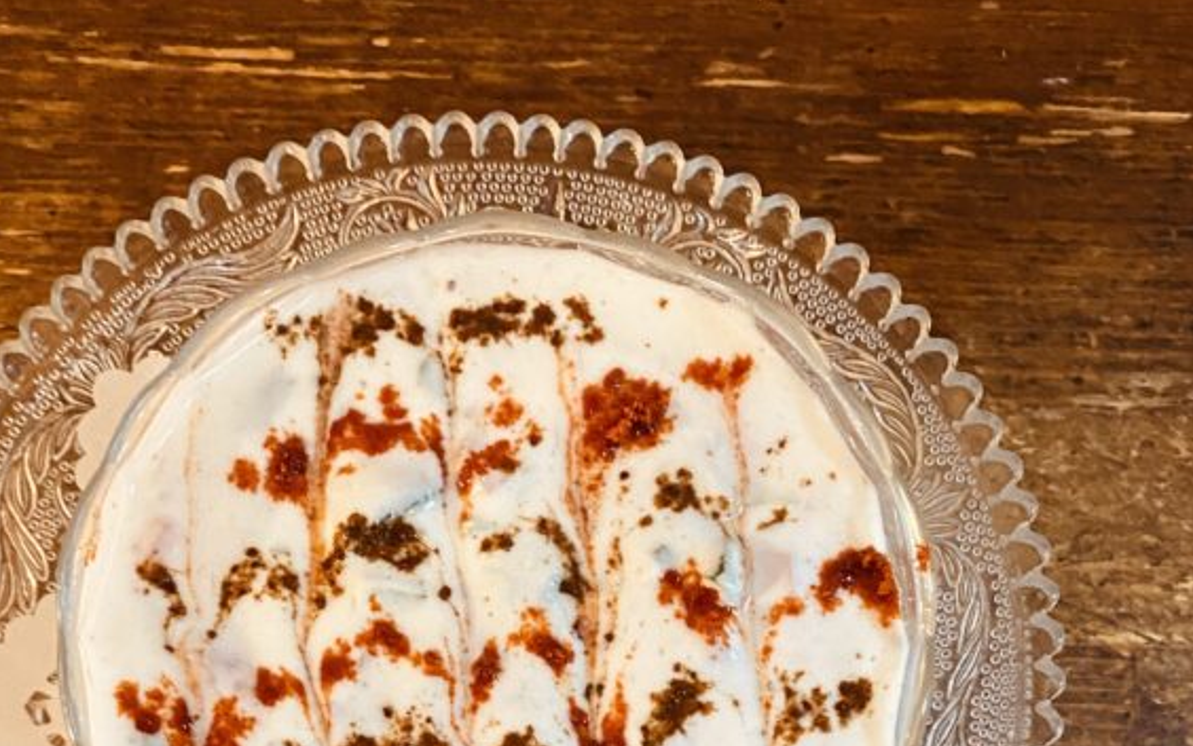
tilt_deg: -81.9
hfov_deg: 40.2
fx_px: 1626
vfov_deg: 23.1
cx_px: 518
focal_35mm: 50
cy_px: 957
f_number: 1.8
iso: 500
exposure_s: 1/25
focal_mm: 4.25
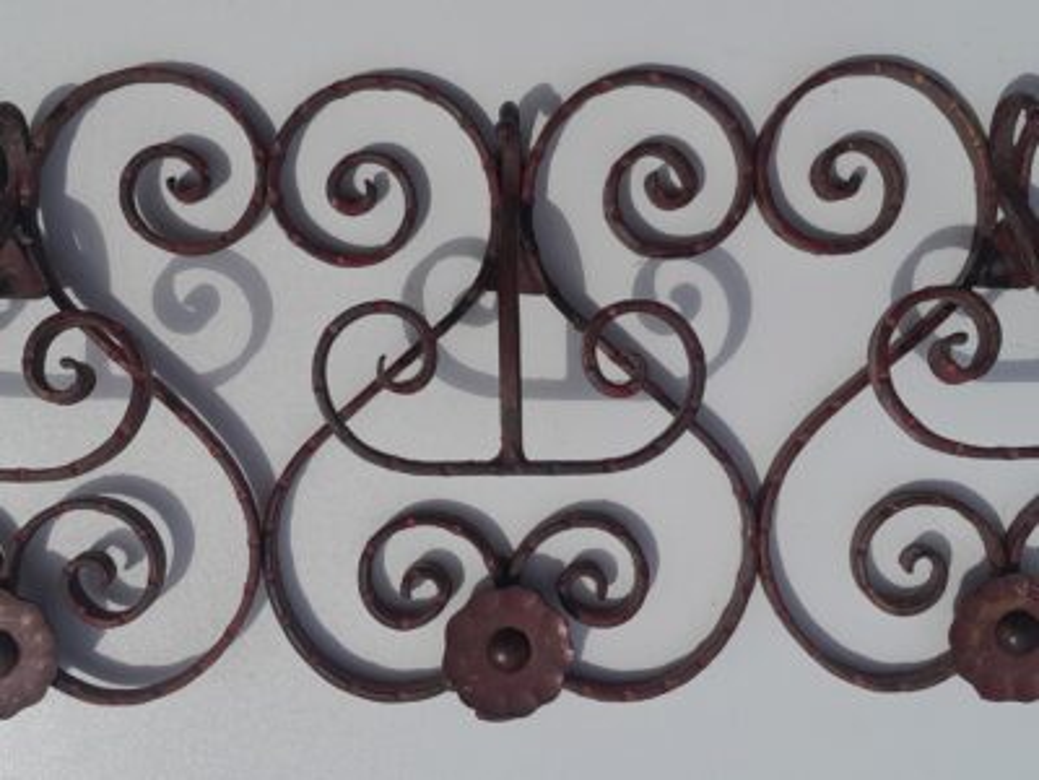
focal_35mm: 27
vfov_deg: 51.4
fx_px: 810
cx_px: 520
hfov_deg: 65.3
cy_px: 390
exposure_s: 1/1681
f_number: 1.8
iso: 40
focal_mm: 4
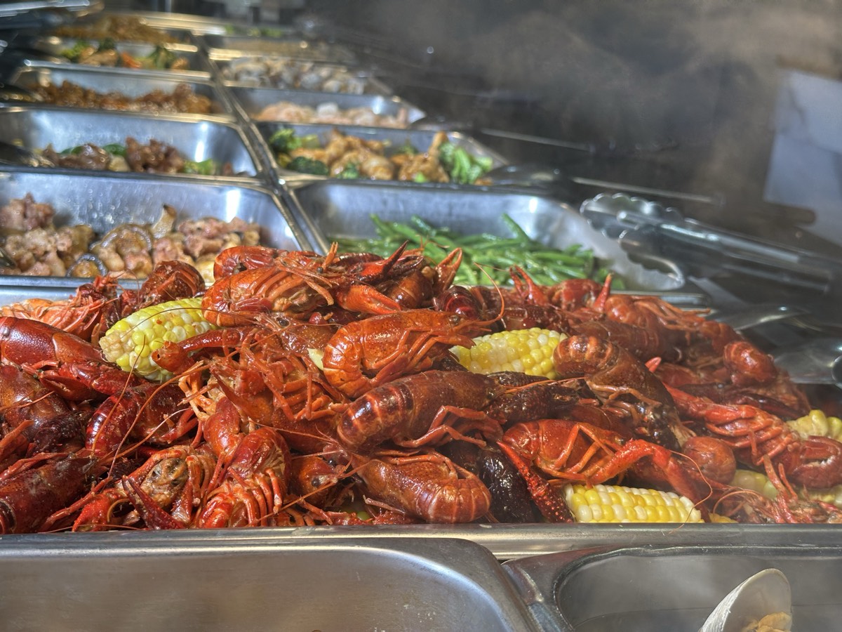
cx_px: 421
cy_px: 316
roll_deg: -6.1
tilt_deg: -16.8
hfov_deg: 39.7
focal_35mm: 48
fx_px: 1168
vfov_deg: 30.3
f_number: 1.78
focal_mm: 6.86
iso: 50
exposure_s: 1/139
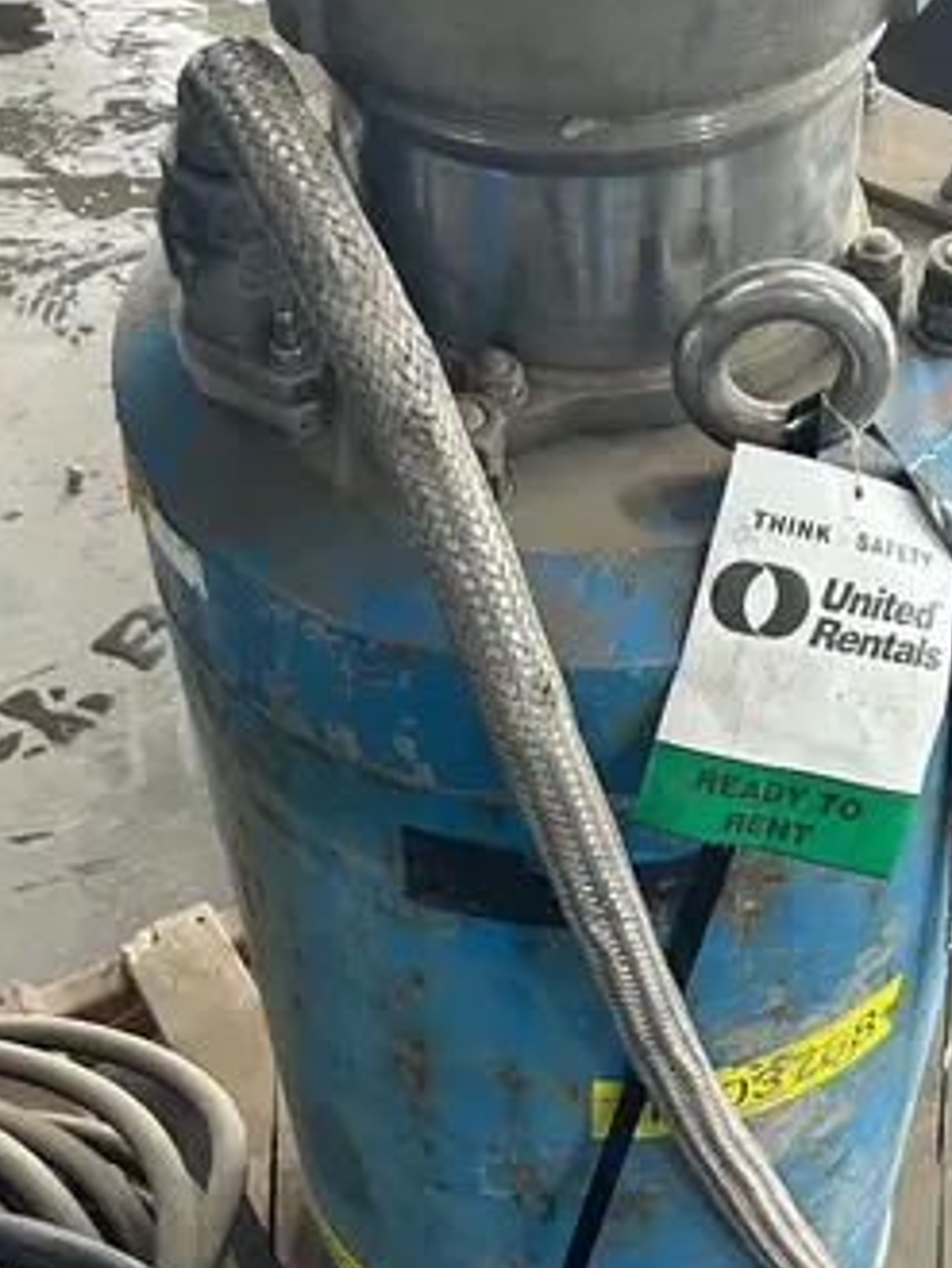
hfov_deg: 25.2
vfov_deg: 32.1
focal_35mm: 58
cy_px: 1066
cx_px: 528
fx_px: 2125
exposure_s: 1/70
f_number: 1.5
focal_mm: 5.7
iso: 125
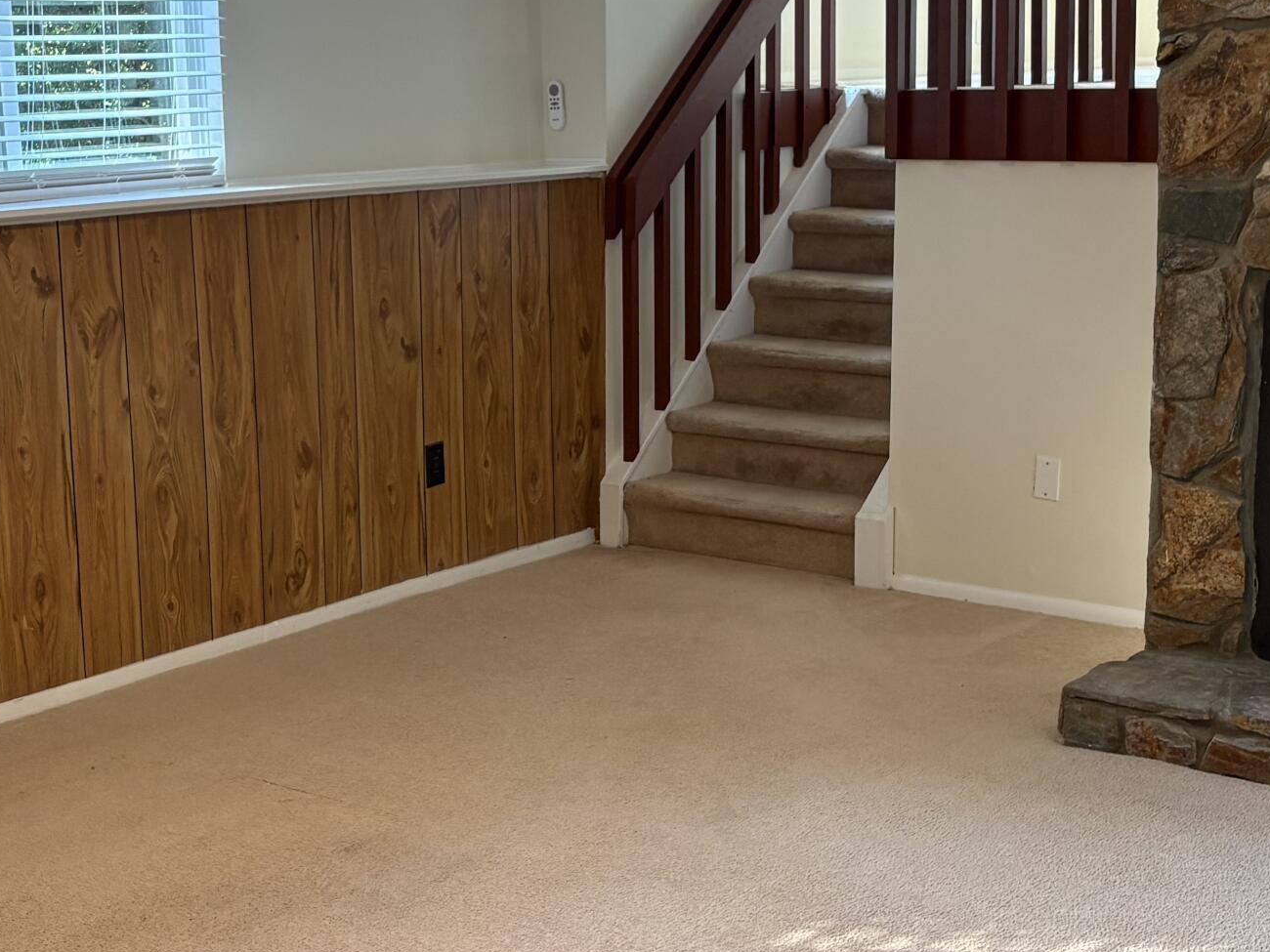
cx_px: 575
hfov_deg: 32.2
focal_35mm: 60
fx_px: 2201
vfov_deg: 24.4
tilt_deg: -9.6
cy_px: 453
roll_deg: +2.0
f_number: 1.6
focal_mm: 5.96
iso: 160
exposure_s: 1/60
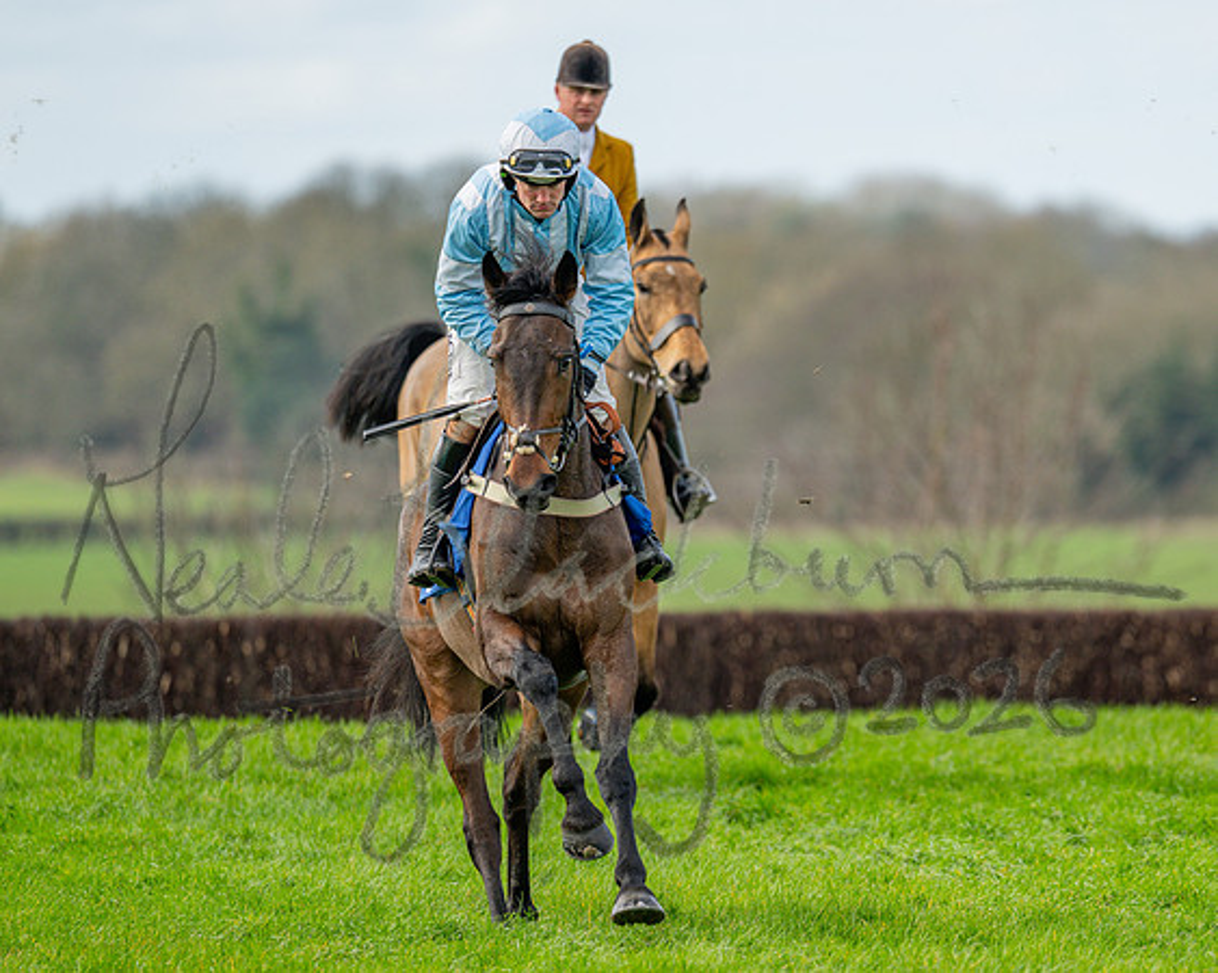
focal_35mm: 594
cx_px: 836
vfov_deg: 2.6
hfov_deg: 3.3
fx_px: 21409
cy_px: 547
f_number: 4.5
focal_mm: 400
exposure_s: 1/800
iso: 200
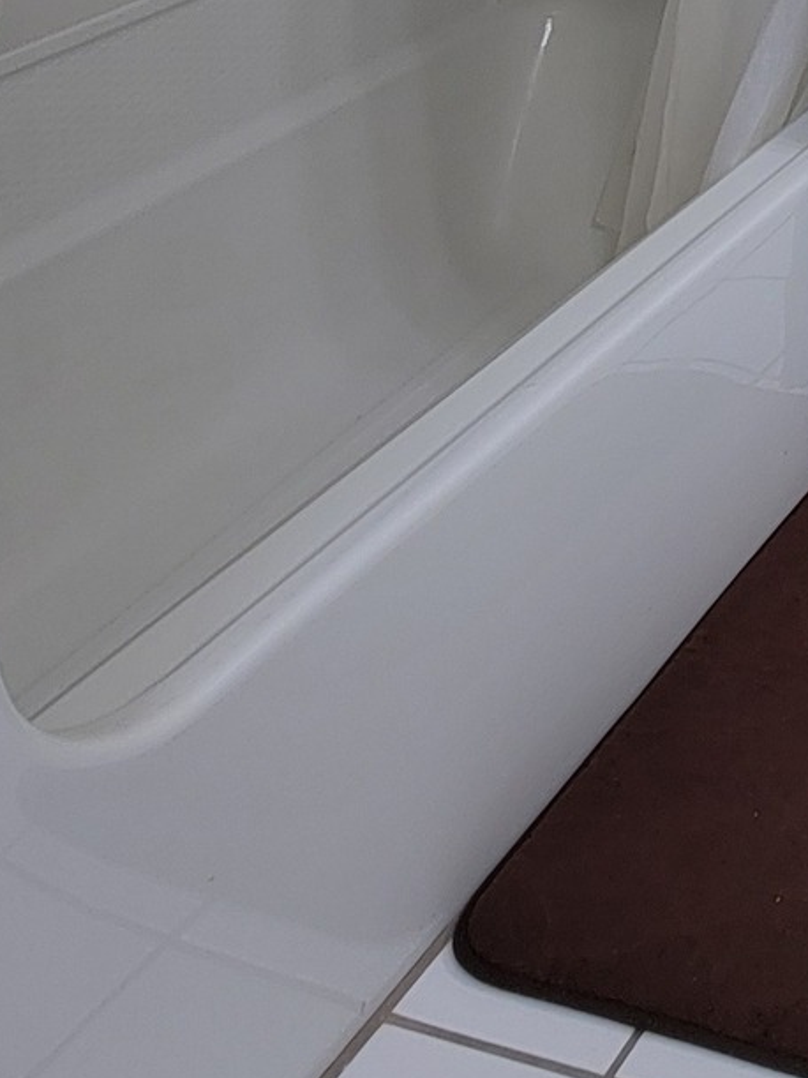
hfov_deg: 21.7
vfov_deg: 28.6
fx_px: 1526
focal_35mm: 49
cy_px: -453
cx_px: 1371
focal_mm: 2.2
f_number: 2.2
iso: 64
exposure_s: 1/60
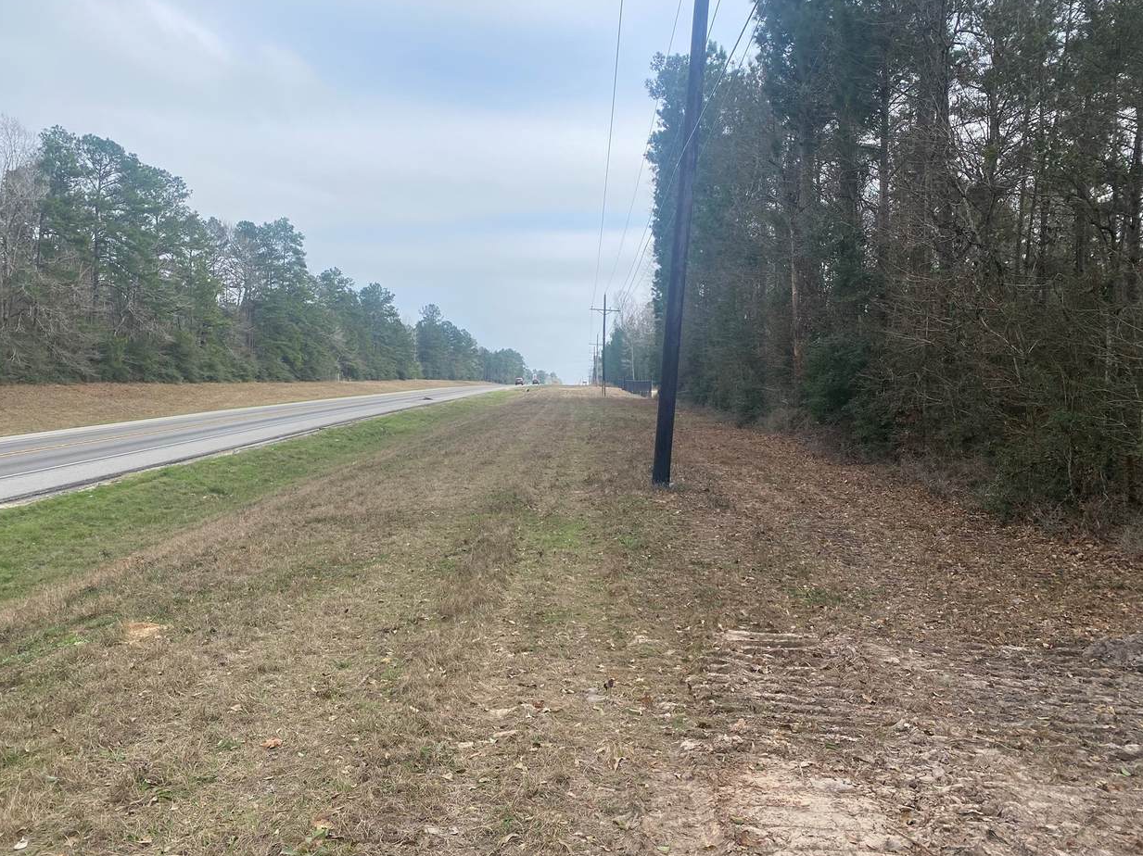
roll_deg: -0.5
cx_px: 559
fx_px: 891
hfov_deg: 65.3
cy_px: 421
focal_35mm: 27
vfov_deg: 51.3
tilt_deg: -1.7
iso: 32
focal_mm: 4.25
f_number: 1.8
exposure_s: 1/1522
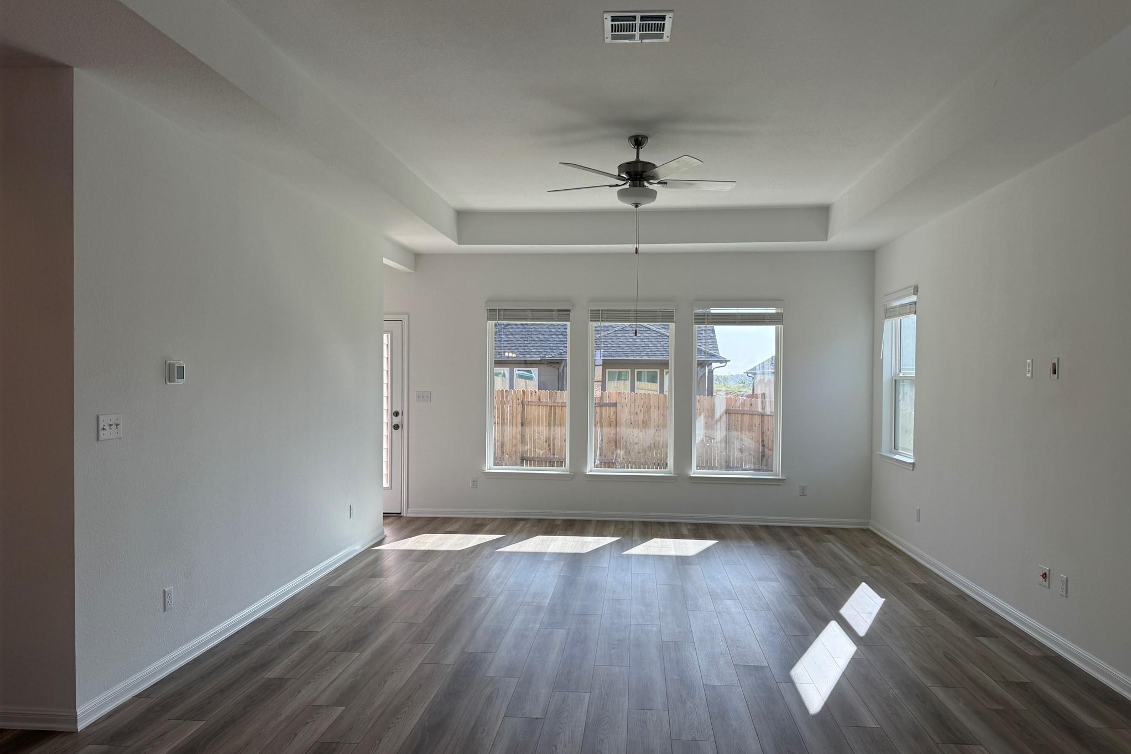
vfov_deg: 51.3
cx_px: 566
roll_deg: -0.7
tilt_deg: -1.0
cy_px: 390
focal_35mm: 25
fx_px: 785
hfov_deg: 71.5
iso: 100
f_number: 1.78
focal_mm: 6.76
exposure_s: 1/1106
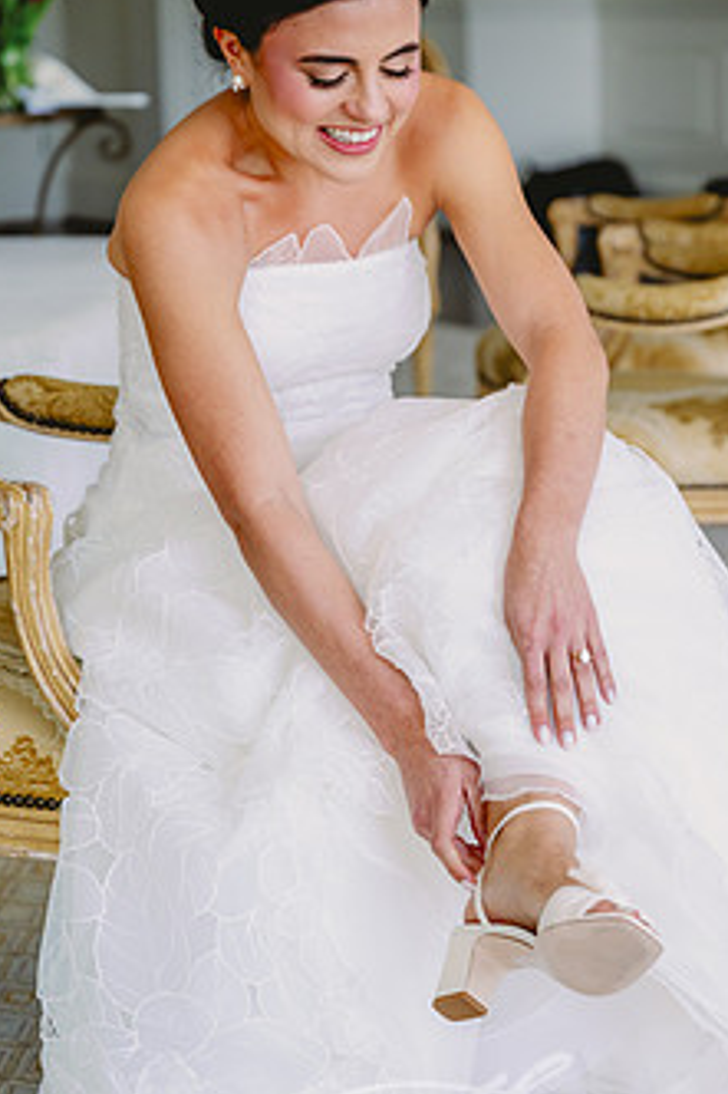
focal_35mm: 95
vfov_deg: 21.5
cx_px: 474
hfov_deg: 14.4
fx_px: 2884
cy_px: 544
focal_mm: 70
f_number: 3.5
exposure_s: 1/400
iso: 500
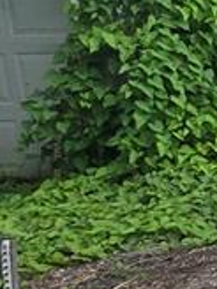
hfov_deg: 9.3
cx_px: 764
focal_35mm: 95
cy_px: 125
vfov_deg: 20.6
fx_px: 794
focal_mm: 2.2
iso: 50
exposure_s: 1/394
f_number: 2.2
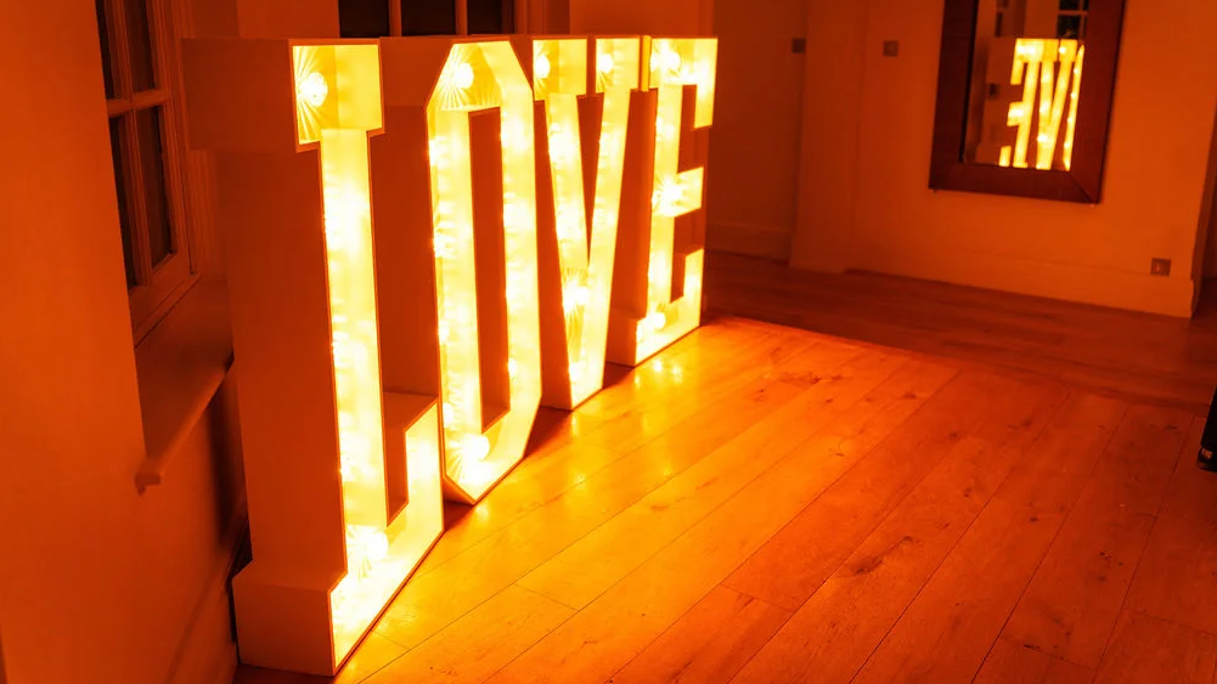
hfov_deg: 64.3
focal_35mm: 30
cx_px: 615
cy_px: 284
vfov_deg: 38.8
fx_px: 968
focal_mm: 28
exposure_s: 1/200
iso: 800
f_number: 2.8
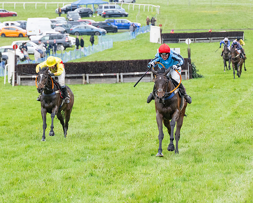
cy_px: 83
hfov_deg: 9.4
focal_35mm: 206
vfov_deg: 7.5
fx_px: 1539
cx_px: 143
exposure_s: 1/1000
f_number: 4
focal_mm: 98
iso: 1000
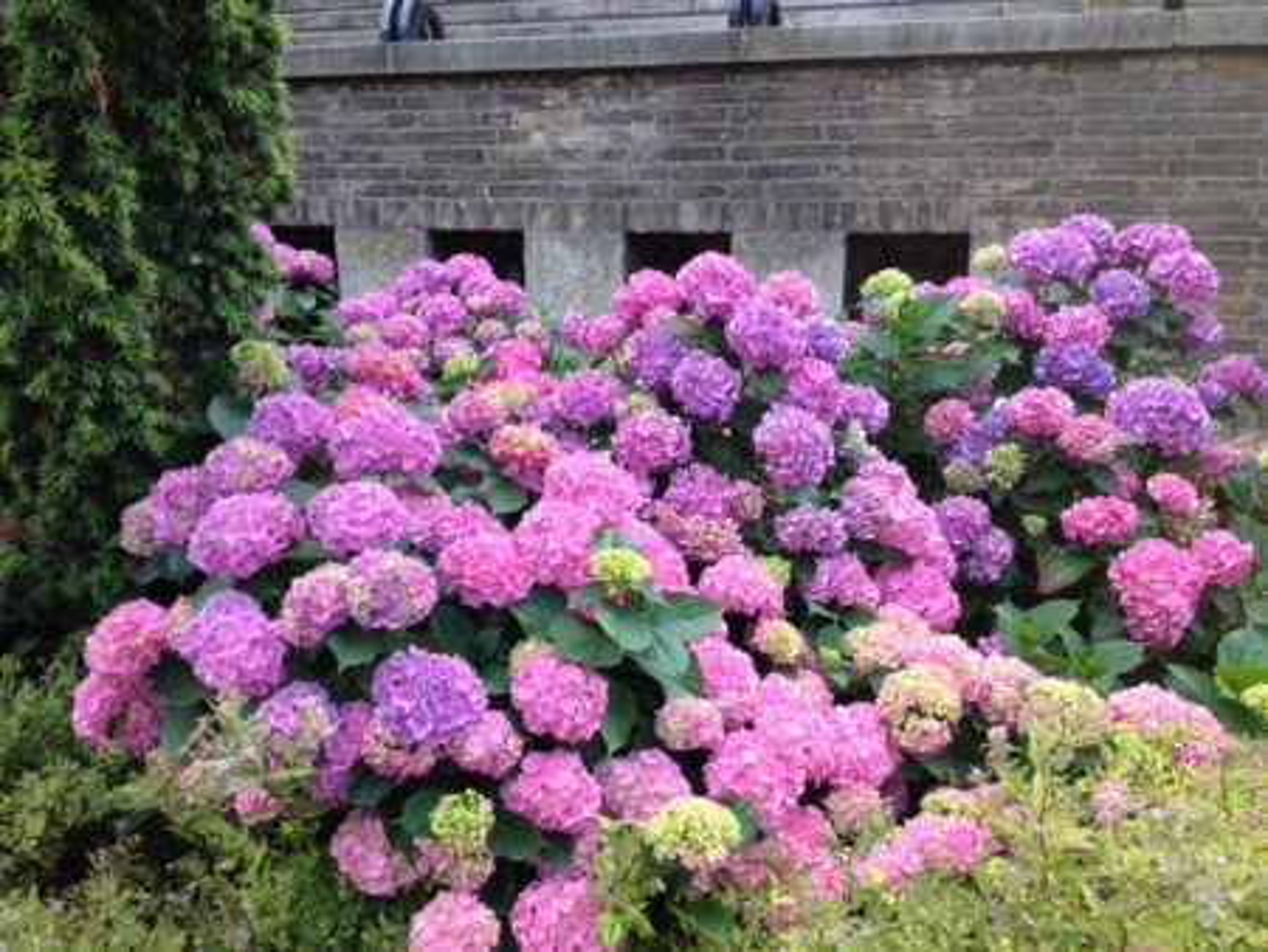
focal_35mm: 35
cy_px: 476
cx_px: 634
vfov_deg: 40.7
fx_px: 1283
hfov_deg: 52.6
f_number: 2.4
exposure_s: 1/120
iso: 80
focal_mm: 4.28
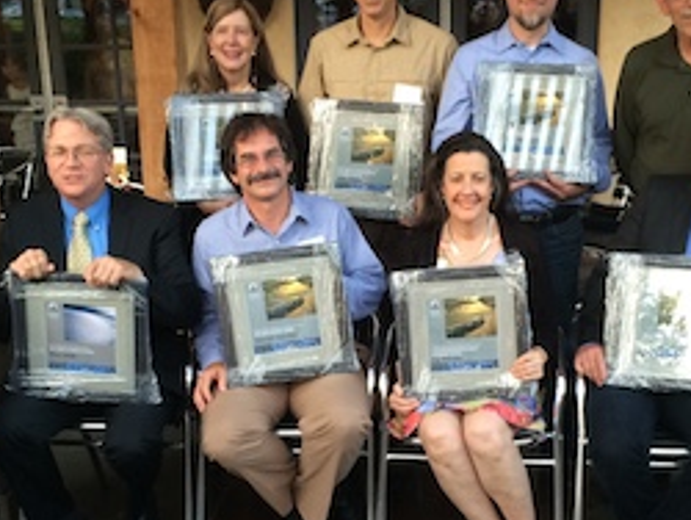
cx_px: 387
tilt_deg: -18.9
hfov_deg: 33.2
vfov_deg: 25.0
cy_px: 389
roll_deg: +0.0
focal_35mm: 58
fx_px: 1159
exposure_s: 1/30
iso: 64
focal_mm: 4.15
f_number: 2.2
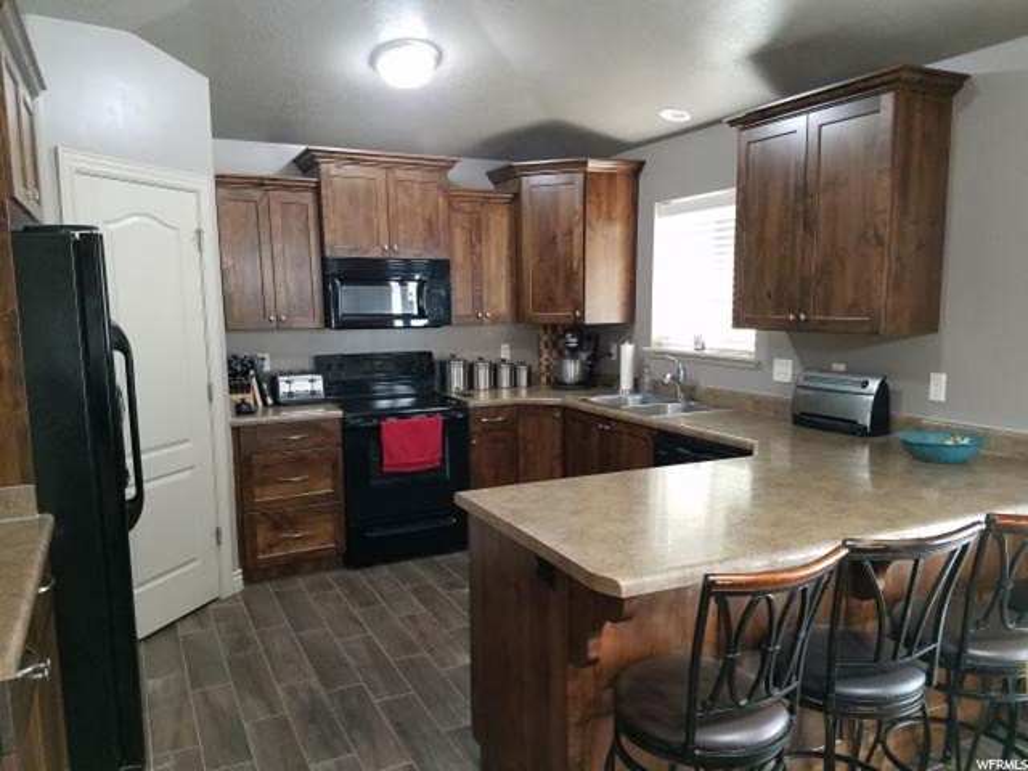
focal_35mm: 26
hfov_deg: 67.3
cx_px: 514
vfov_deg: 53.1
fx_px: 772
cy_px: 386
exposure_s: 1/24
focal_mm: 4.2
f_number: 1.7
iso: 200
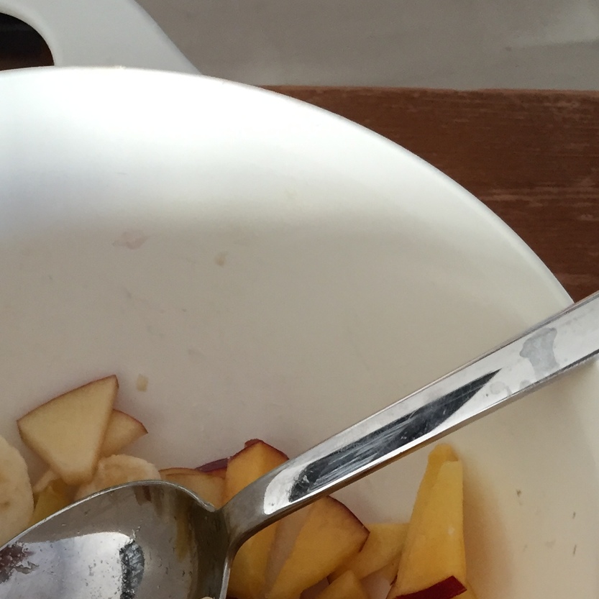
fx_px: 1233
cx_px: 81
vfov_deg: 25.7
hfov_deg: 26.5
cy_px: 621
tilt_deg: -63.4
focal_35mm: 63
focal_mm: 4.15
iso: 160
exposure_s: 1/33
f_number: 2.2
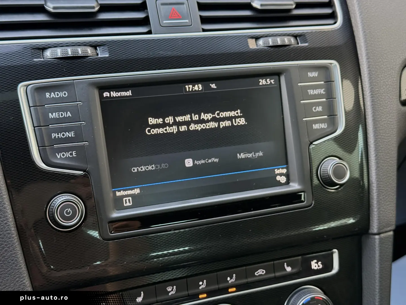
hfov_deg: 39.7
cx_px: 203
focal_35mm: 48
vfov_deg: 30.3
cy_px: 152
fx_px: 563
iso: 250
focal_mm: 6.76
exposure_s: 1/60
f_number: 1.78
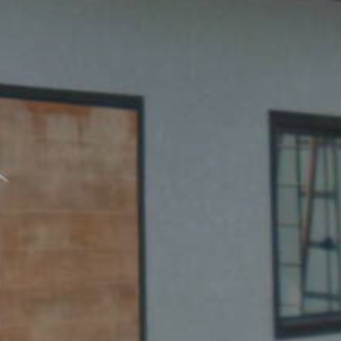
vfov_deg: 16.6
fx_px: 1159
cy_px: 81
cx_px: -191
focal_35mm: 104
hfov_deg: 15.3
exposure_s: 1/2000
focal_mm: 4.5
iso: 80
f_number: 2.5
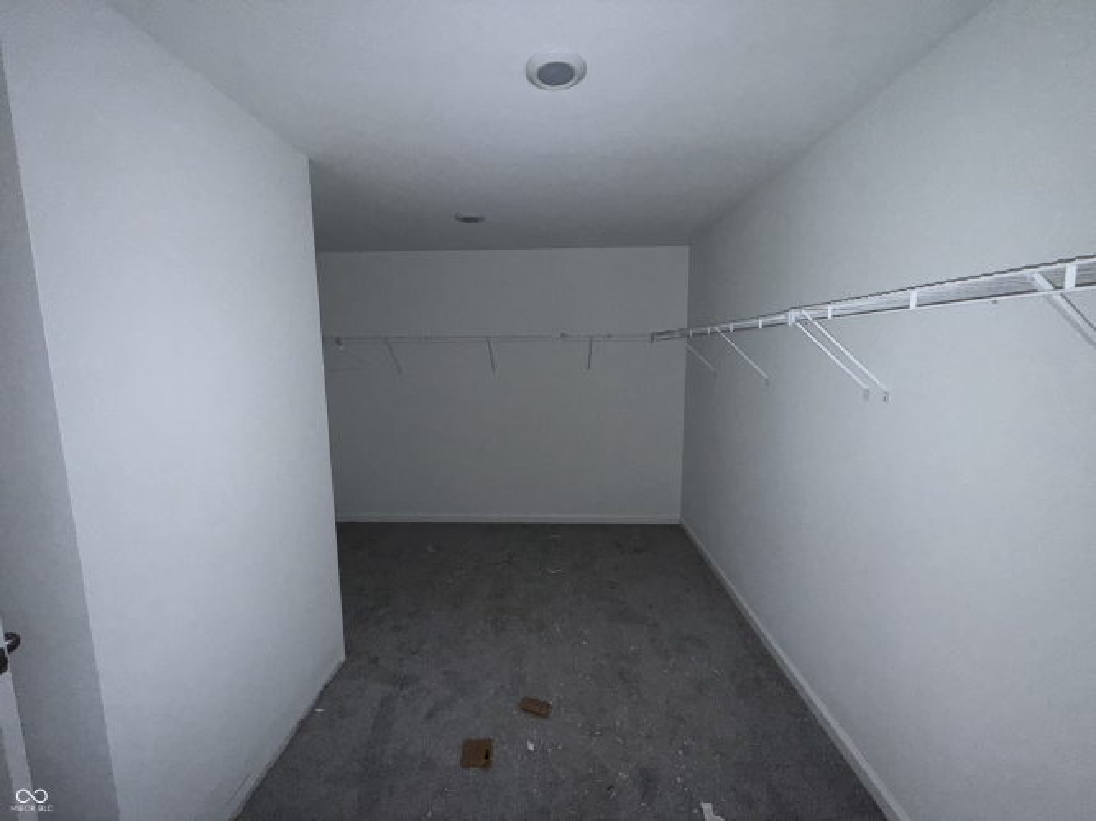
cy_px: 410
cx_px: 548
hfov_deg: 102.1
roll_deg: +0.3
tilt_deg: -6.7
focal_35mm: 14
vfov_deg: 85.7
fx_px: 443
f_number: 2.2
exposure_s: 1/31
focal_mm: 2.22
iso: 320
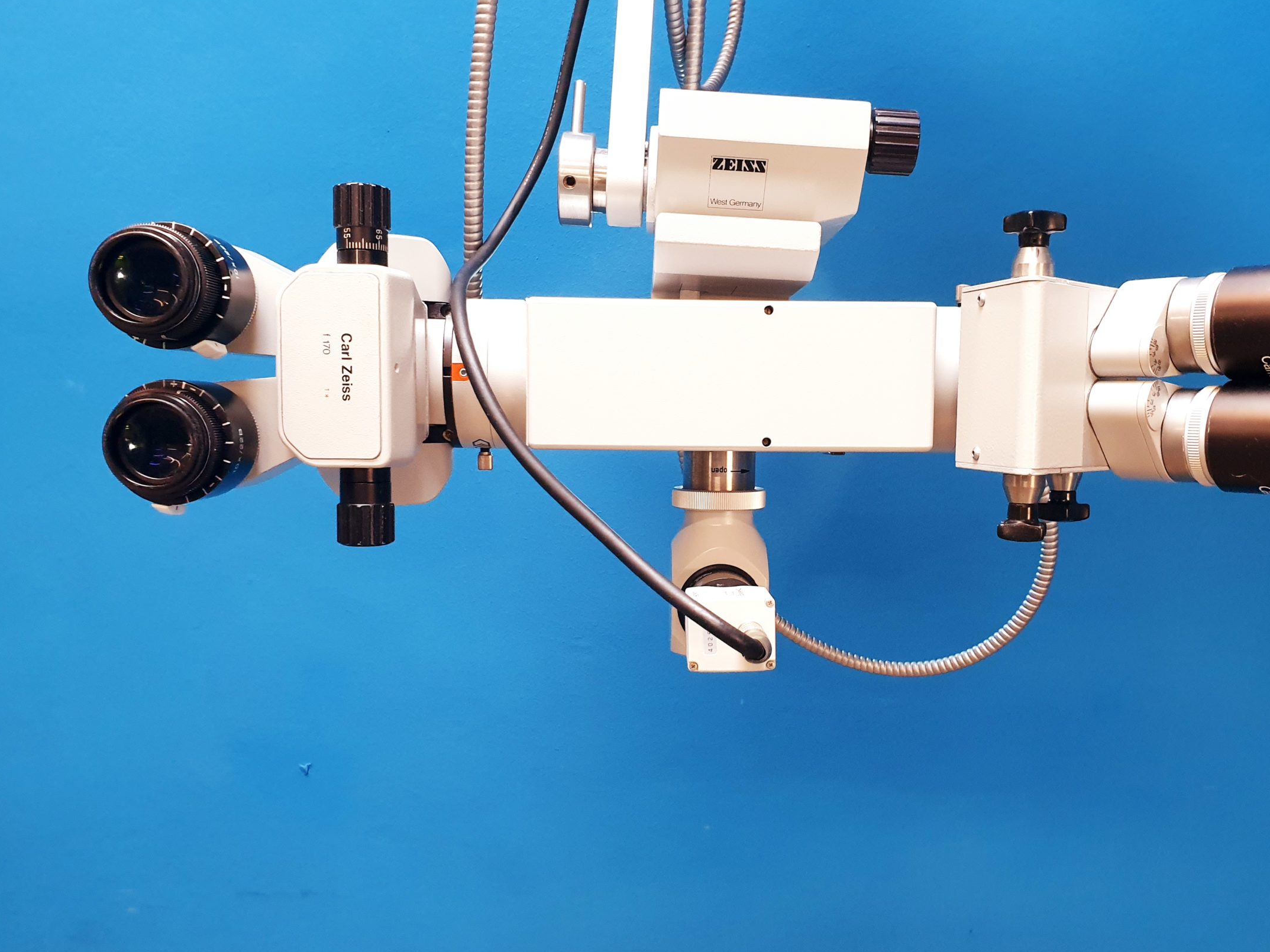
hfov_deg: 58.2
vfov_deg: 45.4
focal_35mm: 31
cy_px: 508
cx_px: 698
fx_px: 1137
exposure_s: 1/50
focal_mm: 4.3
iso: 400
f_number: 2.4
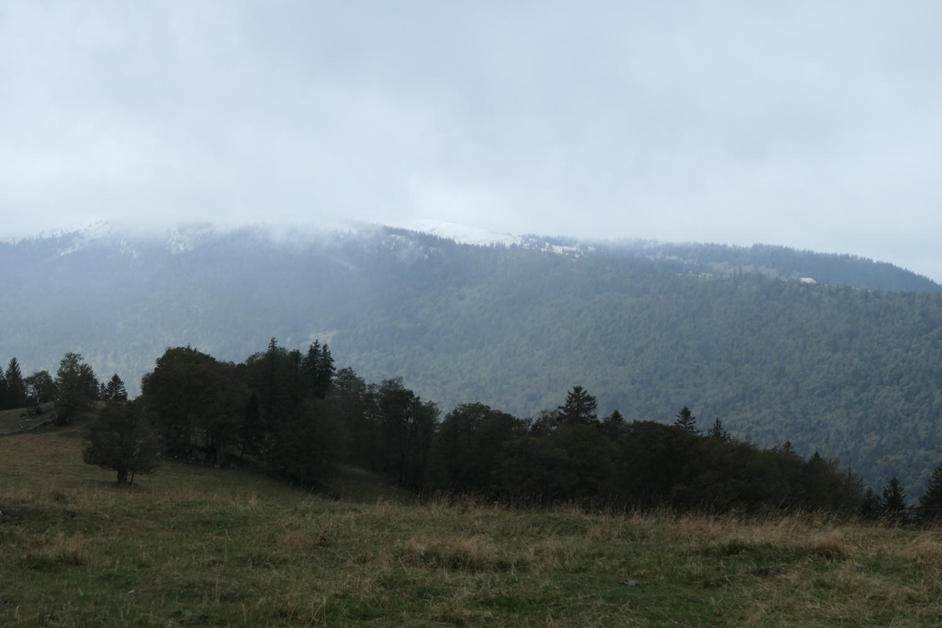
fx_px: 2041
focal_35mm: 78
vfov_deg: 17.5
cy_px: 314
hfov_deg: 26.0
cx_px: 471
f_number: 4.8
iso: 200
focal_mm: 28.4
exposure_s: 1/800
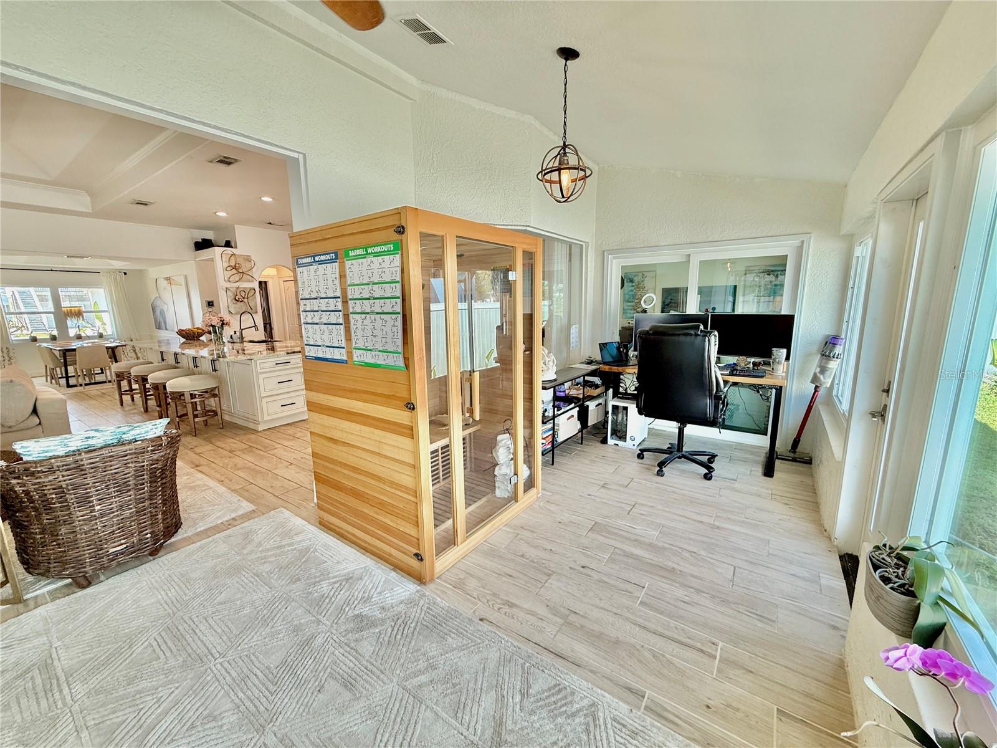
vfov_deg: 85.7
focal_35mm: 14
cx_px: 498
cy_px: 374
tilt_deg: -8.4
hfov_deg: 102.1
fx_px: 403
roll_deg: +0.9
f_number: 2.2
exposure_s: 1/120
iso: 80
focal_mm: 2.22
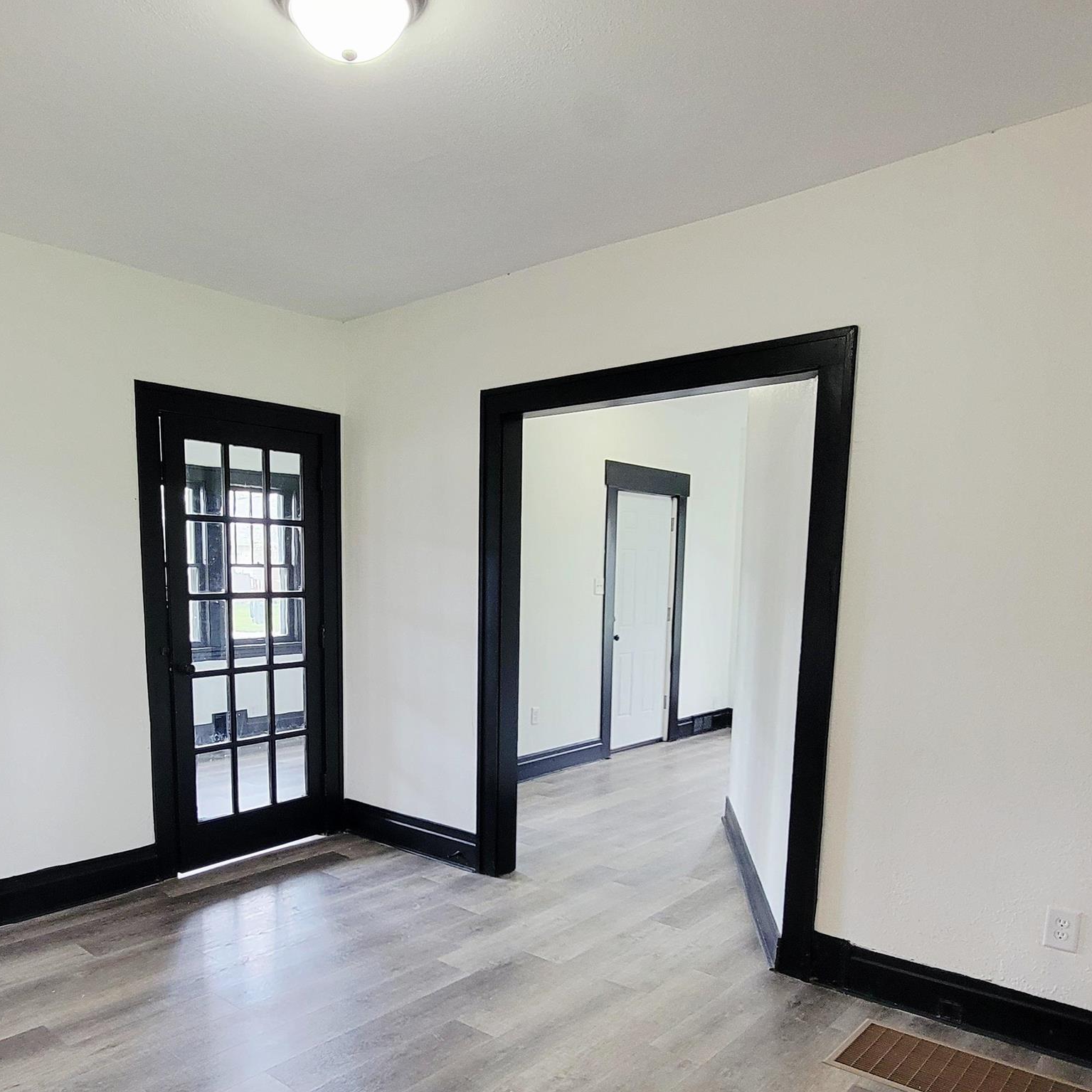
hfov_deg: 66.6
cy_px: 671
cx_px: 438
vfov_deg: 66.4
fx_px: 821
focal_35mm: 23
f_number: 2.2
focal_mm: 2.2
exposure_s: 1/60.2
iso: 320
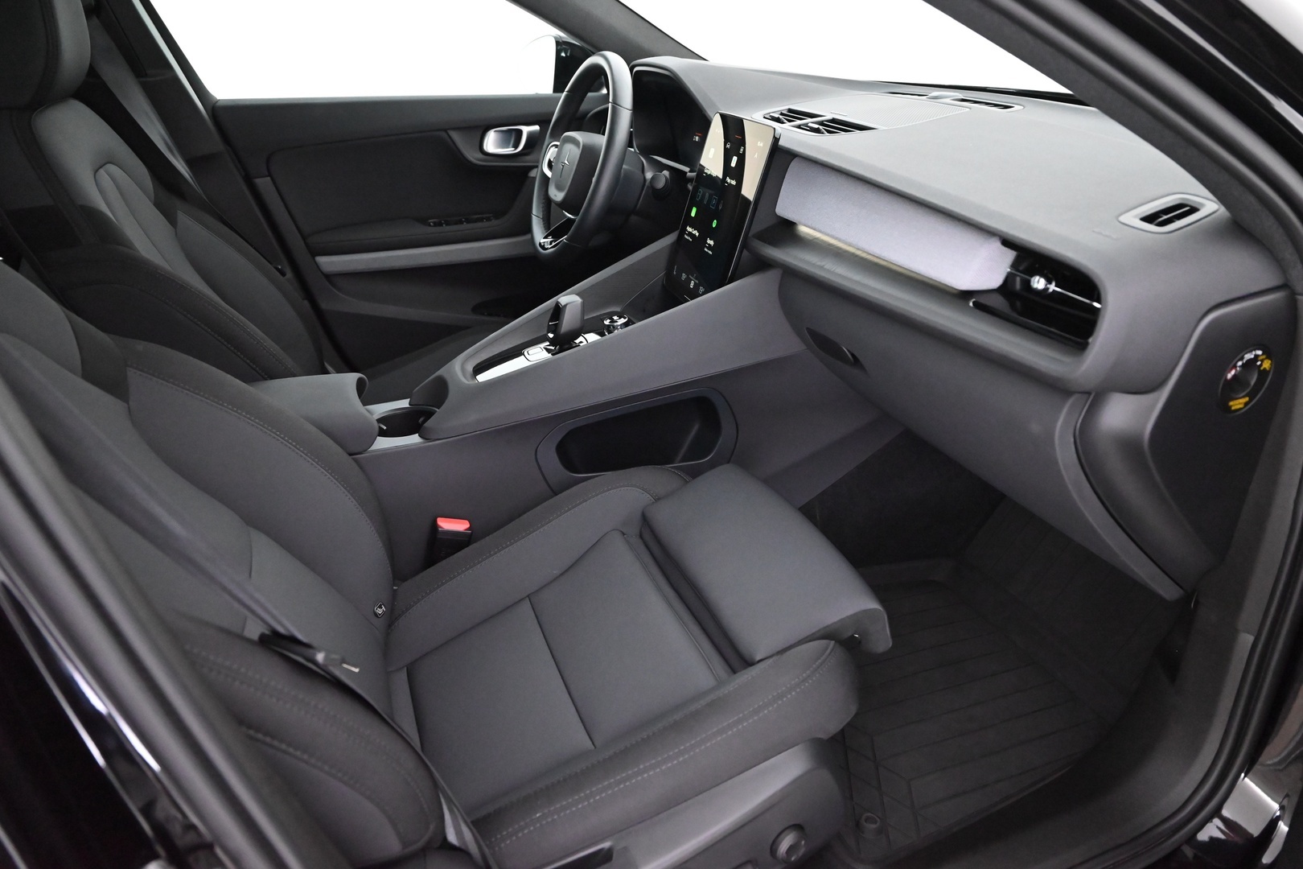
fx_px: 869
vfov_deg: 53.1
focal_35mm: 24
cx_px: 652
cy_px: 434
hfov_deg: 73.7
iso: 10000
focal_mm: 24
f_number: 4
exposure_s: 1/60
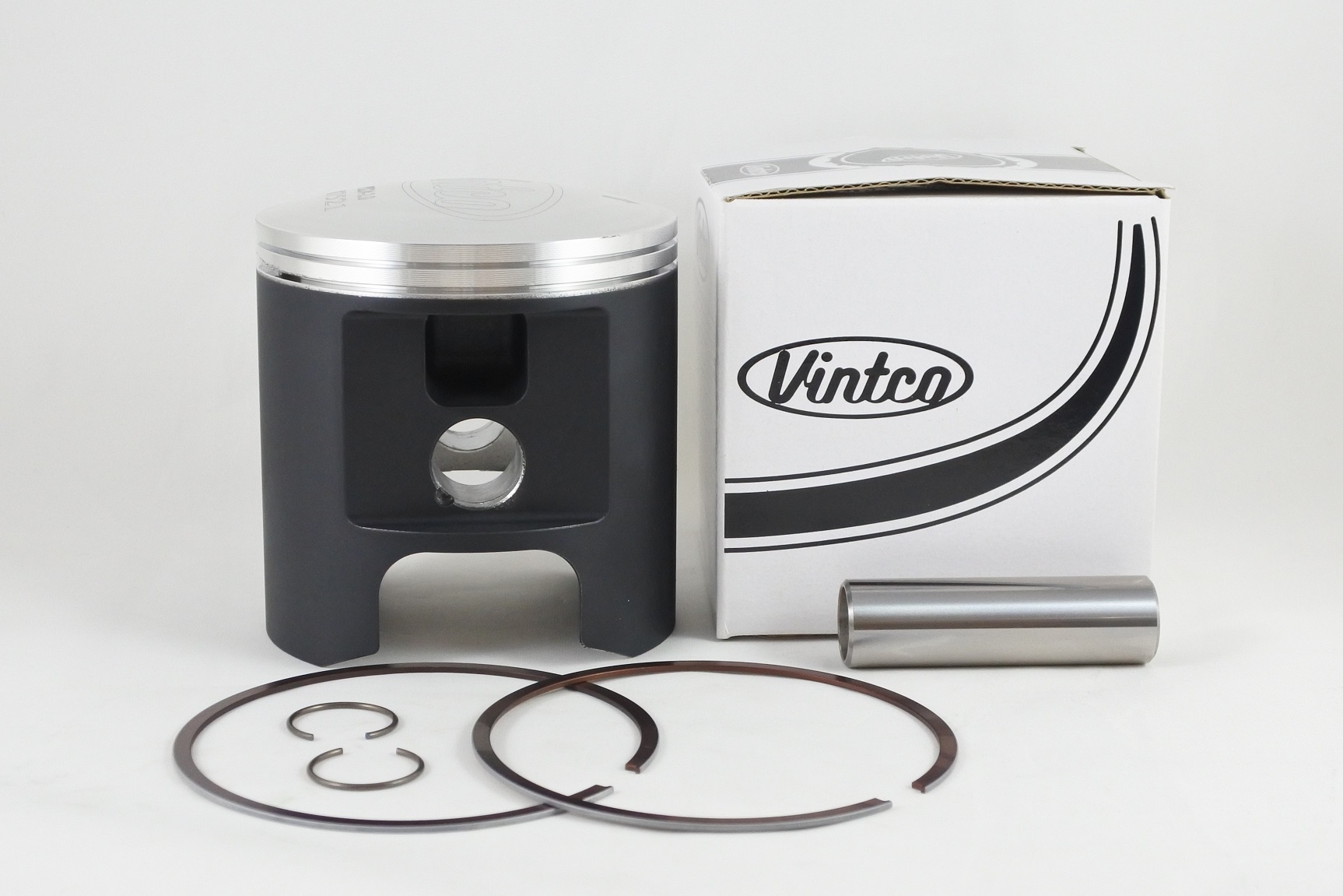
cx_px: 672
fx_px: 1492
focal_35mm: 40
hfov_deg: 48.5
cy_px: 448
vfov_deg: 33.4
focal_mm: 15
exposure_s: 1/125
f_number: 4.2
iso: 640
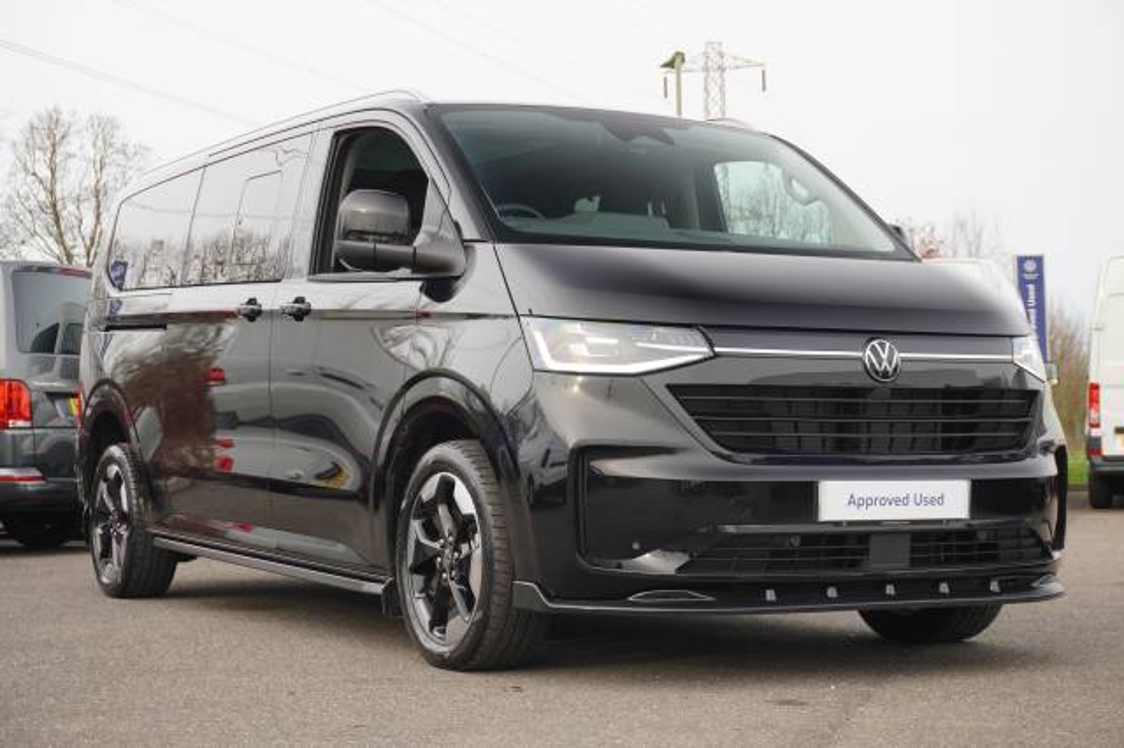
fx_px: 1966
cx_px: 562
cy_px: 374
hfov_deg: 31.9
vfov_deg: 21.5
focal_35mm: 63
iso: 200
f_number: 5.6
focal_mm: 42
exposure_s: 1/90
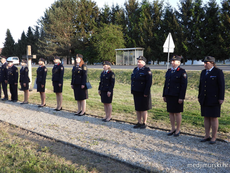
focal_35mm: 44
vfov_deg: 32.9
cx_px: 115
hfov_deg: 42.9
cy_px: 86
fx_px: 292
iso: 100
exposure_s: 1/200
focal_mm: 7.9
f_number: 3.2
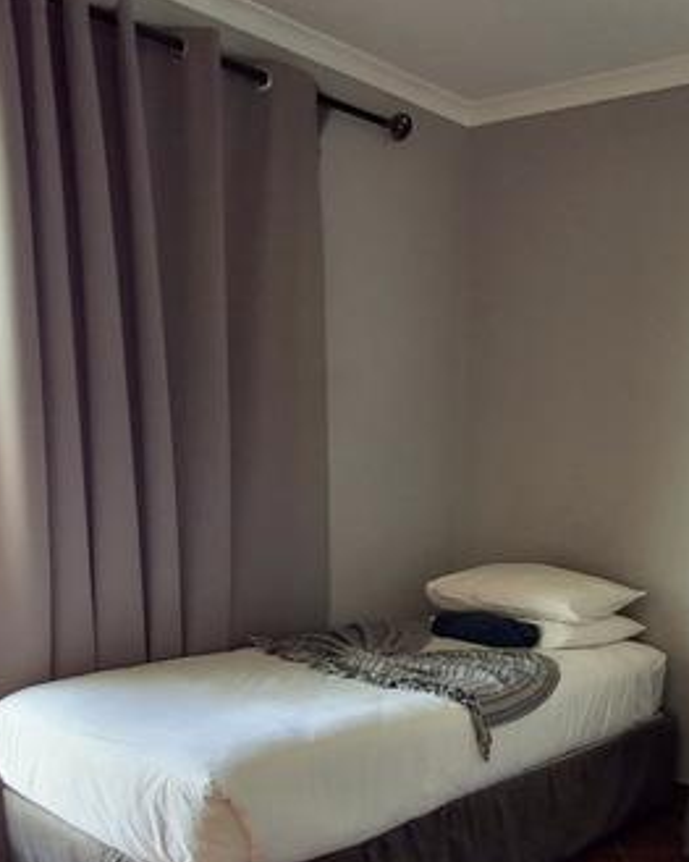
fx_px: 969
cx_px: 503
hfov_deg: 38.3
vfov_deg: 45.6
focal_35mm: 38
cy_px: 684
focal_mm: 1.64
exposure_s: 1/50
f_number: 2.2
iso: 40
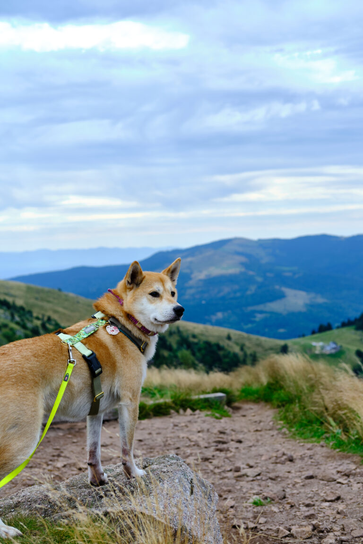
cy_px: 272
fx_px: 802
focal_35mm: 53
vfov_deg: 37.5
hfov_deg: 25.5
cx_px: 182
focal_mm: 35
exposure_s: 1/500
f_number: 4
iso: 160
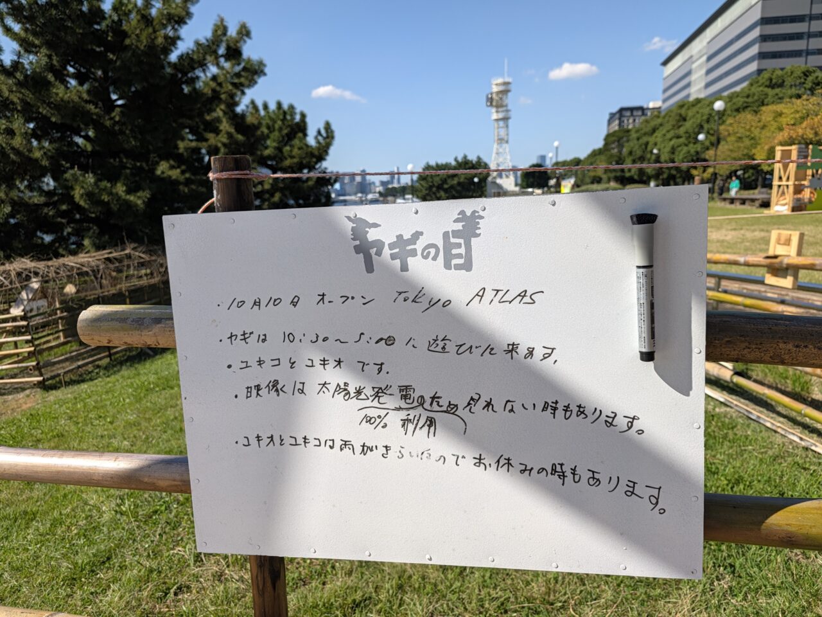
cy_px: 308
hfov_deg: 73.9
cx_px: 411
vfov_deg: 58.9
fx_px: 546
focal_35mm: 23
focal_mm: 5.28
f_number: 1.7
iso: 16
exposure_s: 1/1025
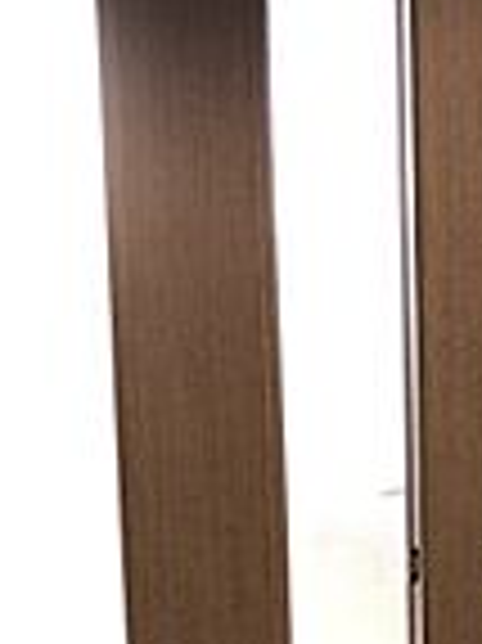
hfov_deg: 14.7
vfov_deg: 20.6
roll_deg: -0.1
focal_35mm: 94
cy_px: 531
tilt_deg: -11.7
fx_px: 1748
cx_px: 712
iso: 64
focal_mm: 4
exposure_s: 1/15
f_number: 1.8
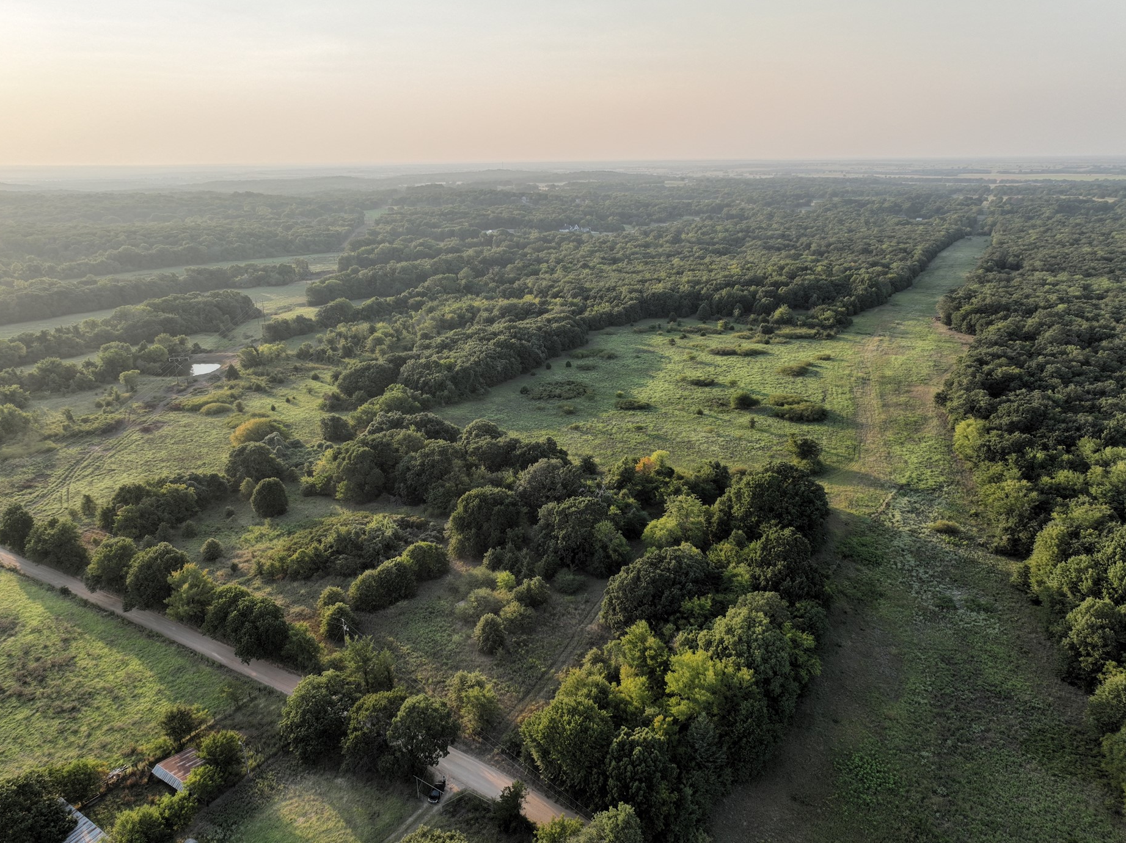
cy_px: 432
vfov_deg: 54.8
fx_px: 813
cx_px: 550
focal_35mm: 25
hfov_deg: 69.4
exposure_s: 1/80
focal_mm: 12.29
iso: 400
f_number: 2.8
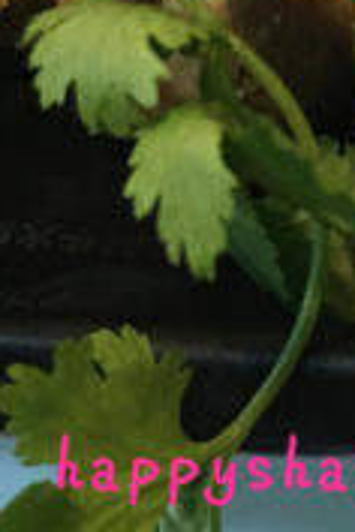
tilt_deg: -60.8
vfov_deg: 16.7
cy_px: -50
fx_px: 1760
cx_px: 153
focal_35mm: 119
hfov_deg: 11.5
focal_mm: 4.15
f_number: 2.2
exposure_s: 1/33
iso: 200
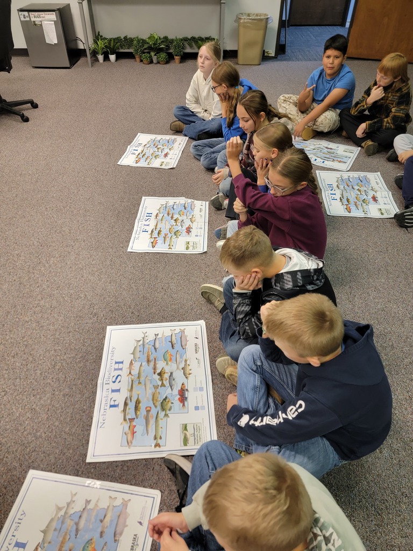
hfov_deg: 56.8
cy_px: 276
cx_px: 206
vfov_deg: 71.6
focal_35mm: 24
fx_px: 382
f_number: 1.8
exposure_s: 1/120
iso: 250
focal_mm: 6.7
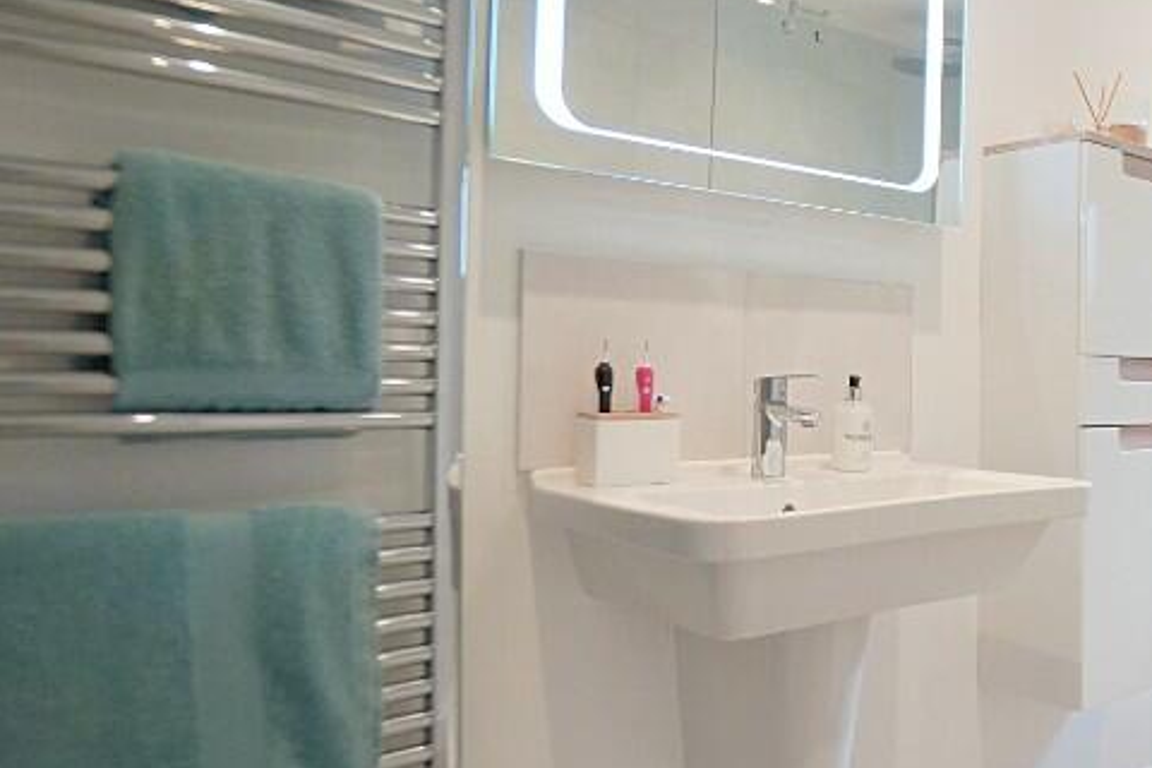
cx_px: 1111
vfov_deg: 41.1
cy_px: 407
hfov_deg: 49.6
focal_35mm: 32
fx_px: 1024
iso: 640
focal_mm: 10
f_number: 4
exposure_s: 1/160
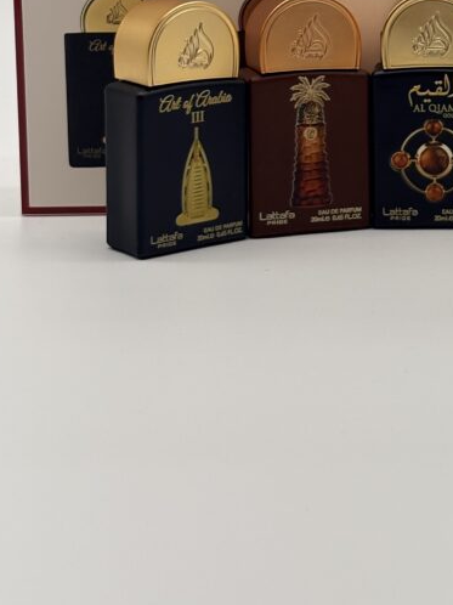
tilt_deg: -7.3
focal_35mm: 107
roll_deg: +1.2
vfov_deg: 18.1
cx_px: 449
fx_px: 1869
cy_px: 45
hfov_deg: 13.6
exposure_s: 1/851
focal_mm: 5.96
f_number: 1.6
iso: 50
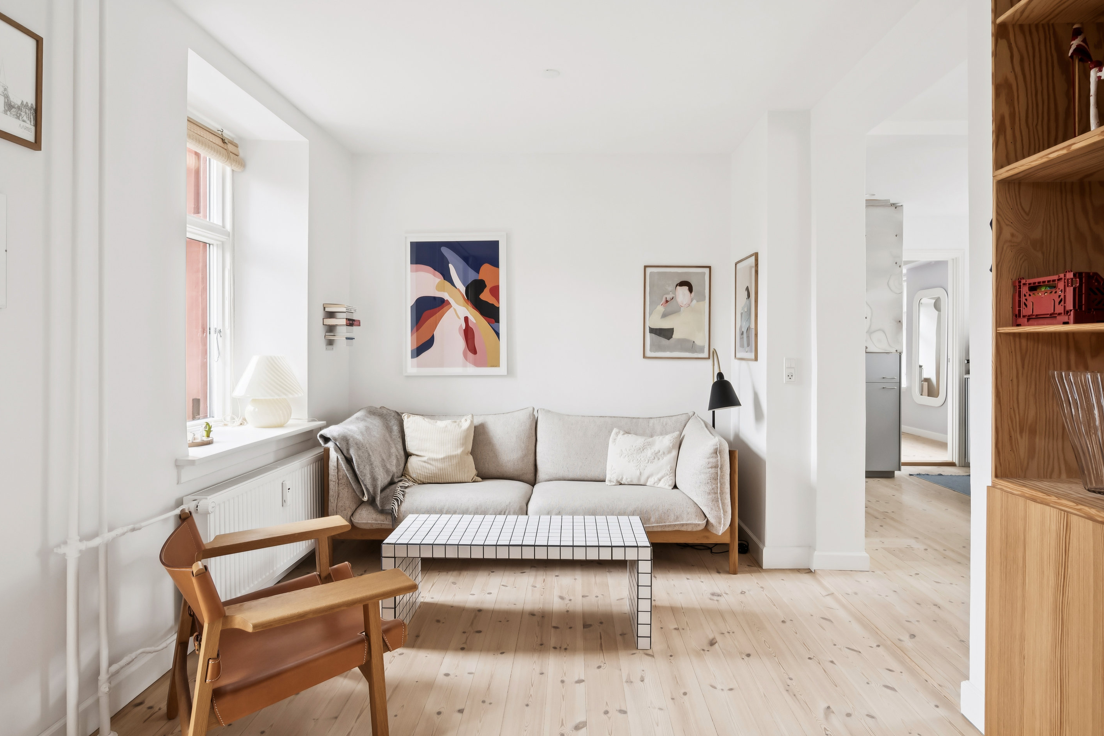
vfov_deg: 63.1
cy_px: 353
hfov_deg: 85.3
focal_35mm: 20
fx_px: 599
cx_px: 547
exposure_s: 1/10
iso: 640
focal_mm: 18.5
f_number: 9
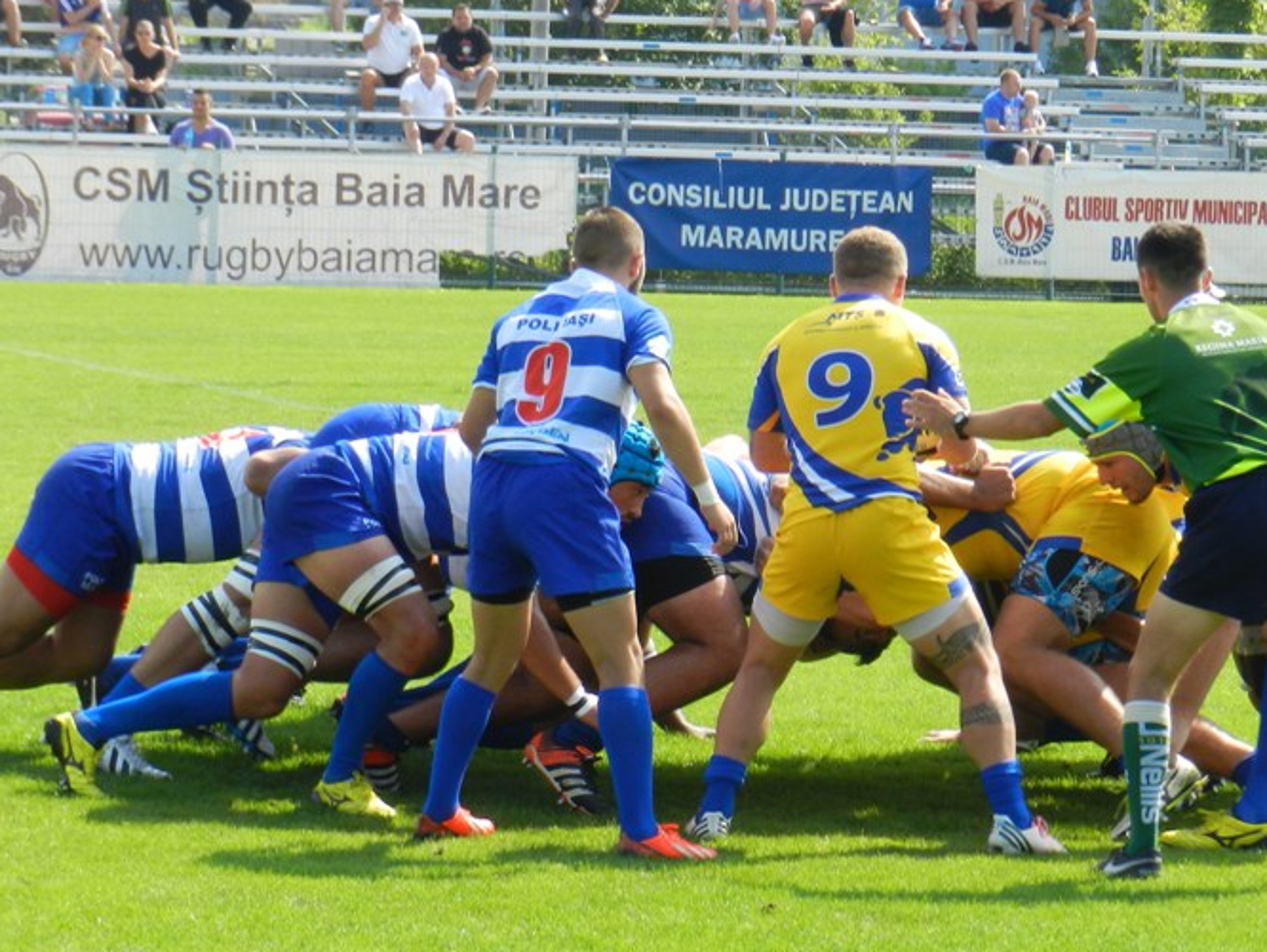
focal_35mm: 246
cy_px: 600
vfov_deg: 6.0
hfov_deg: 8.0
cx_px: 757
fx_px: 9007
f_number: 5.3
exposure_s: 1/320
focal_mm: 28.4
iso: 160
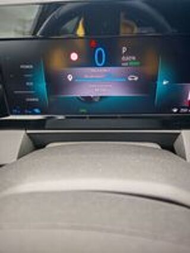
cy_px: 126
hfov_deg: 51.3
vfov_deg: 65.3
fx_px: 198
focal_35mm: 27
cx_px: 95
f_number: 1.9
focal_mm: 6.67
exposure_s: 1/100
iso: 250
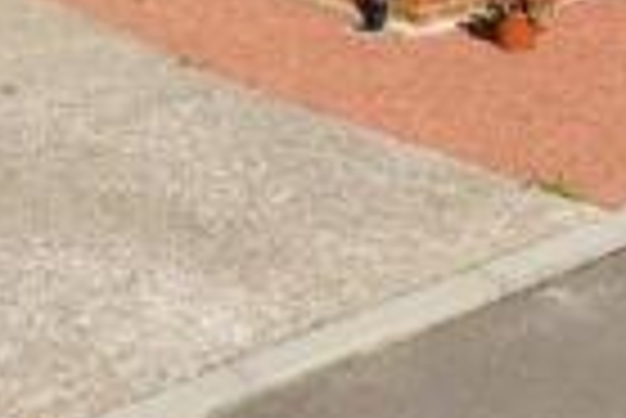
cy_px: -402
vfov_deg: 14.4
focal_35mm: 80
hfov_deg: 25.3
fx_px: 1393
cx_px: 345
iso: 160
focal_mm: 11.5
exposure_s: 1/800
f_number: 6.3
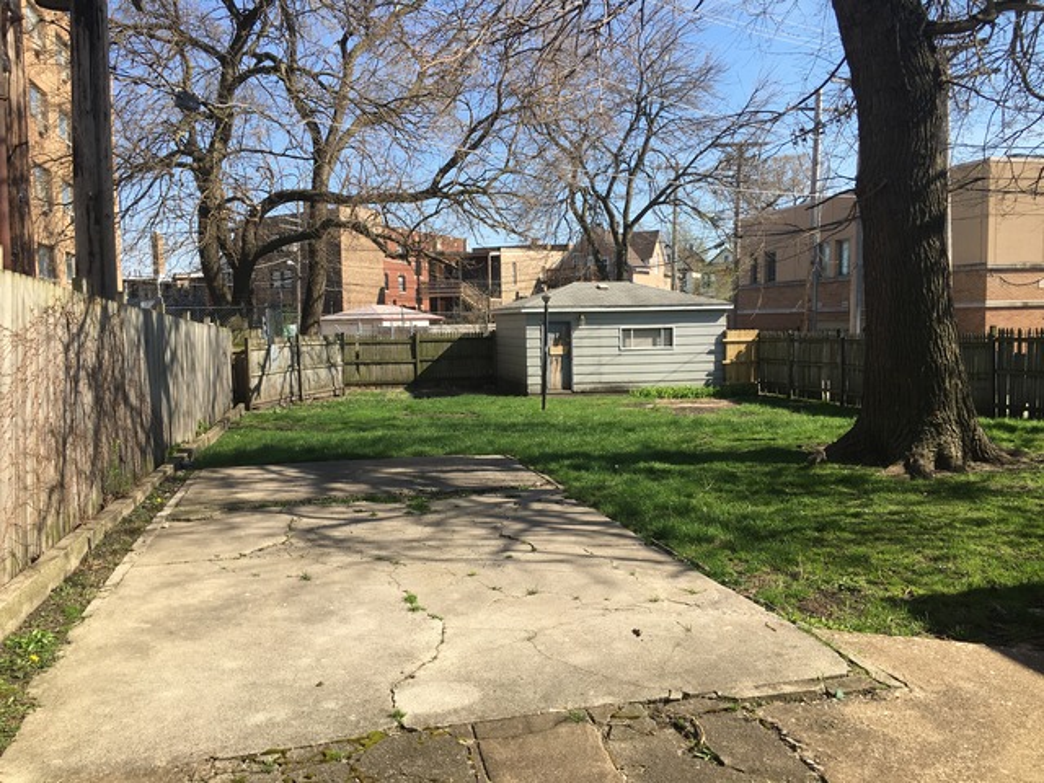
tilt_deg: -6.7
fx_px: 875
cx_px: 522
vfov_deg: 48.2
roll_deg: -0.7
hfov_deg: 61.7
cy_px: 392
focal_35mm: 29
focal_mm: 4.15
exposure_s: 1/746
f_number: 2.2
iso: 25
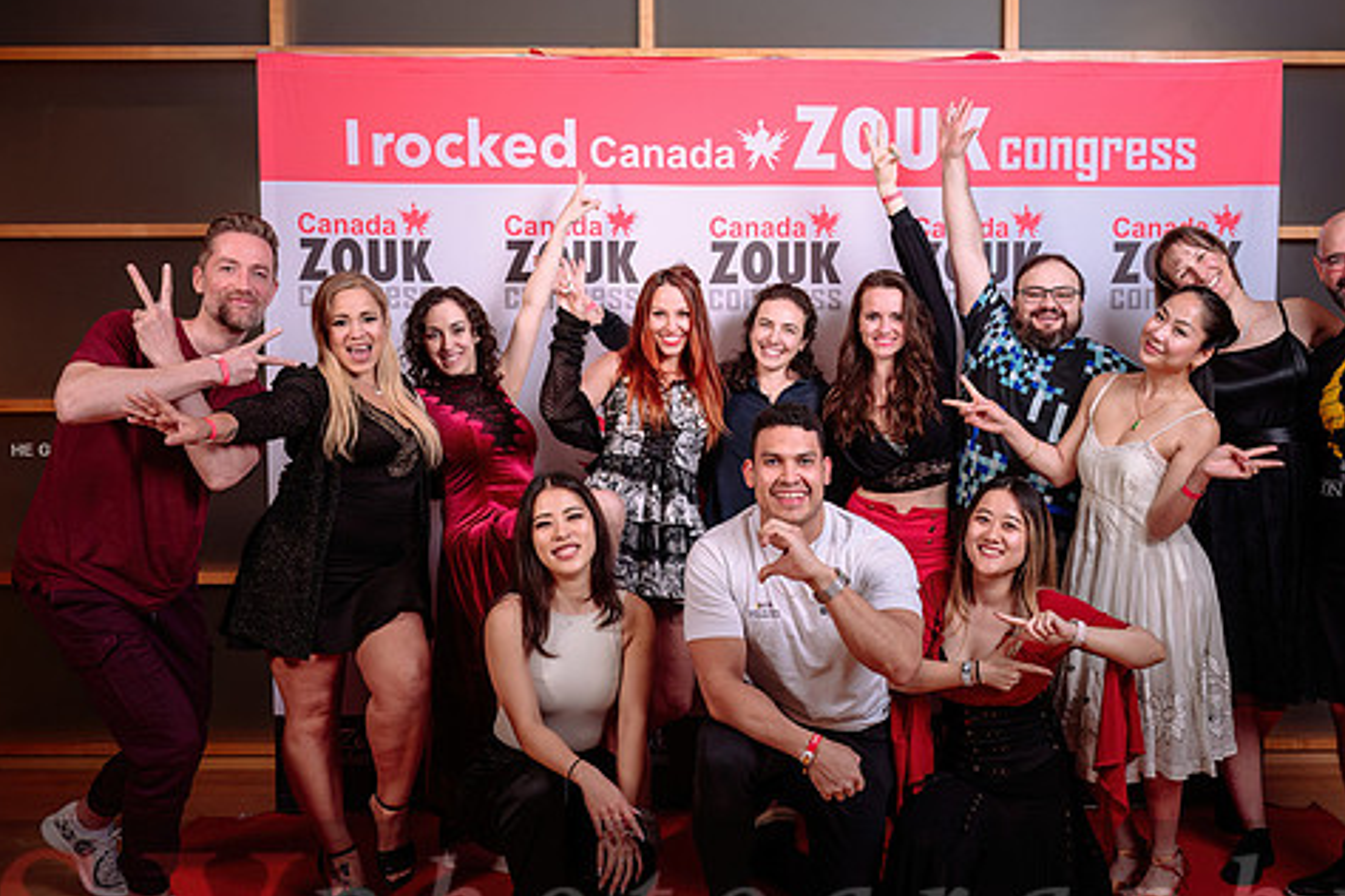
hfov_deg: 50.3
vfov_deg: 35.1
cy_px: 459
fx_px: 1420
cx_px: 812
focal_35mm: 38
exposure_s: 1/160
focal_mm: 27.5
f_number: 5.6
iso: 100
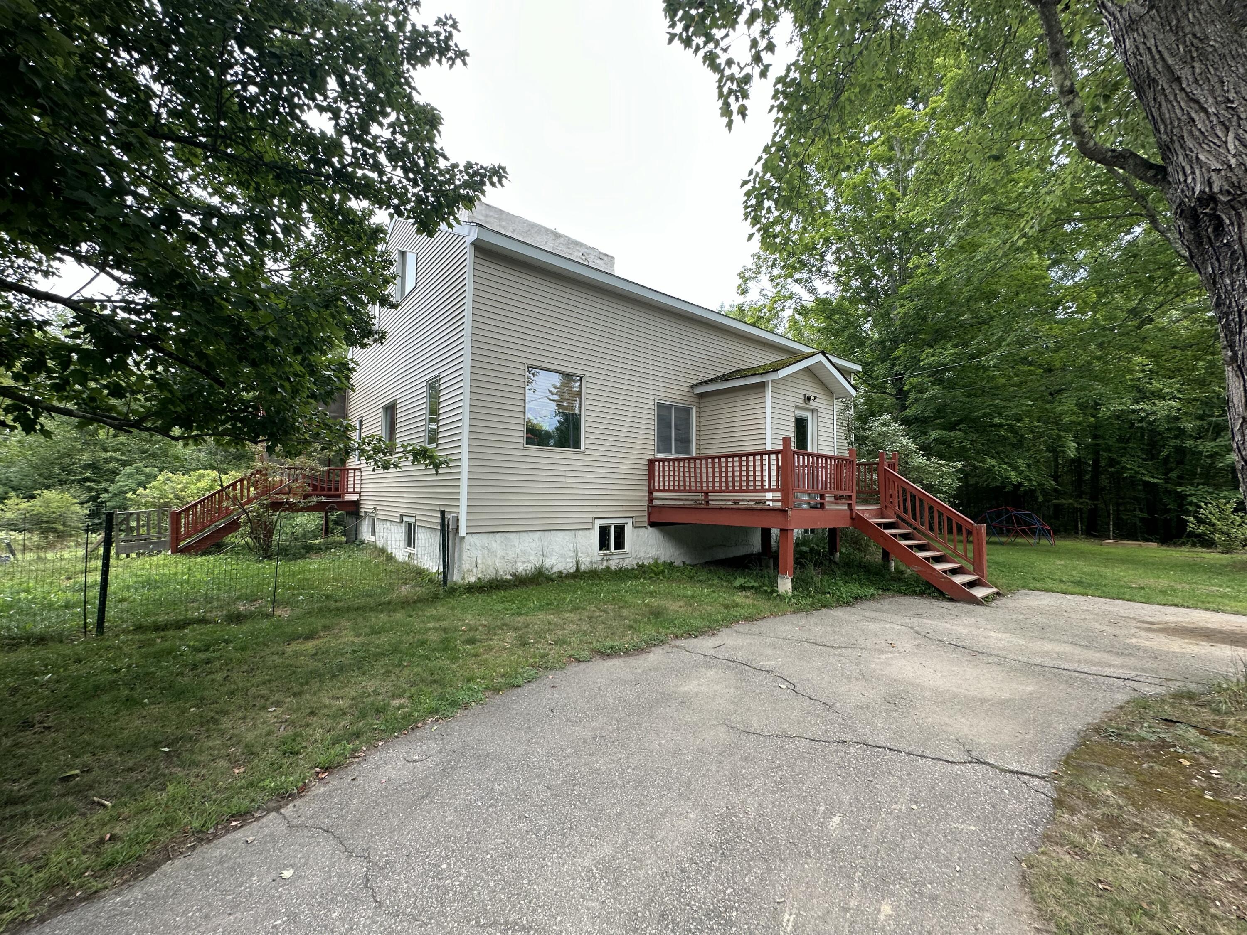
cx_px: 624
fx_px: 504
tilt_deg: +2.8
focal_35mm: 14
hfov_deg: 102.1
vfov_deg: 85.7
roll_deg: -0.9
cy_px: 468
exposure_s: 1/99
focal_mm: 2.22
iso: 50
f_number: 2.2
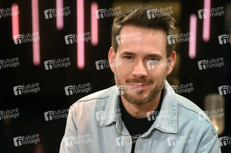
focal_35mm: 55
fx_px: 353
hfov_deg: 36.3
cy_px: 76
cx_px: 116
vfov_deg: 24.6
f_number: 2.5
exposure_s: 1/400
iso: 1250
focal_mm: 55
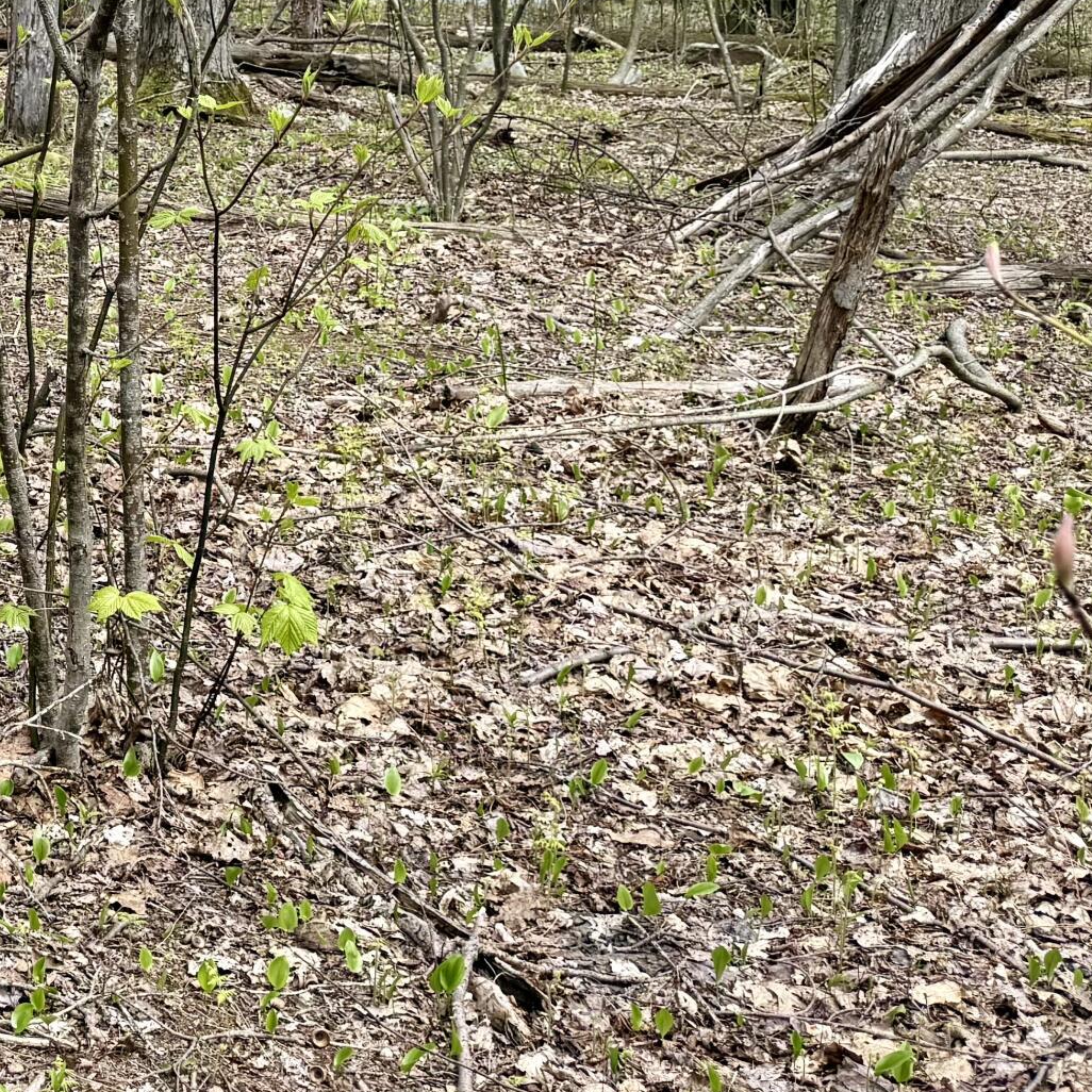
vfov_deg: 27.2
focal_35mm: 62
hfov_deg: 23.4
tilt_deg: -4.2
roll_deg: +3.0
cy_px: 218
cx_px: -448
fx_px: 2213
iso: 100
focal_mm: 6.76
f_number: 1.78
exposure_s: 1/1493
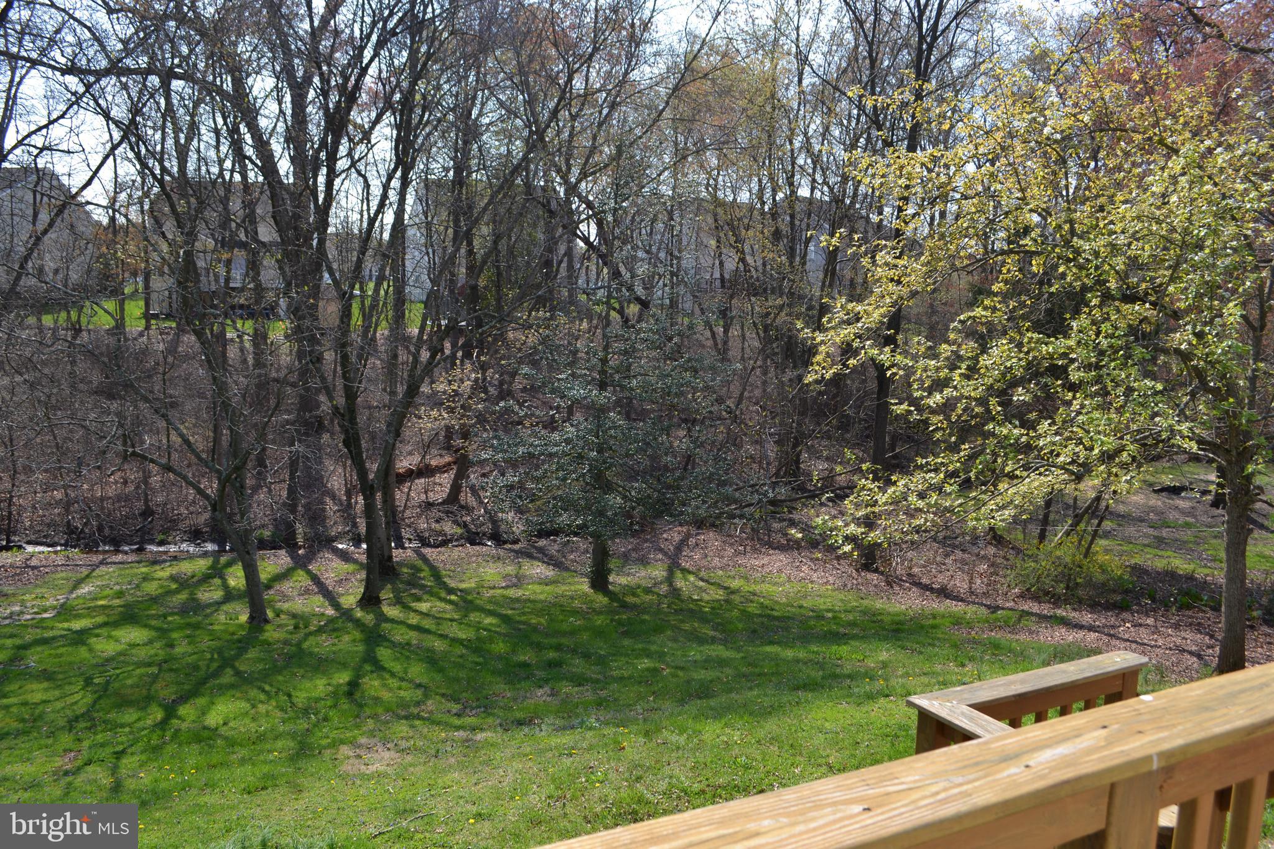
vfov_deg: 47.9
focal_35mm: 27
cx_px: 637
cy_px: 424
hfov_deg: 67.4
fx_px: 955
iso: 100
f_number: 6.3
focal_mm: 18
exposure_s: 1/160
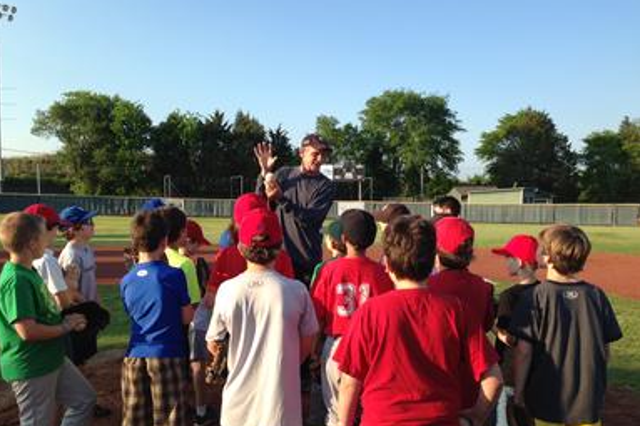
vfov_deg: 37.8
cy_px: 235
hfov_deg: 54.5
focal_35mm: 35
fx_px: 622
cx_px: 316
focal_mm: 4.13
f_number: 2.4
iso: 50
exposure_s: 1/630
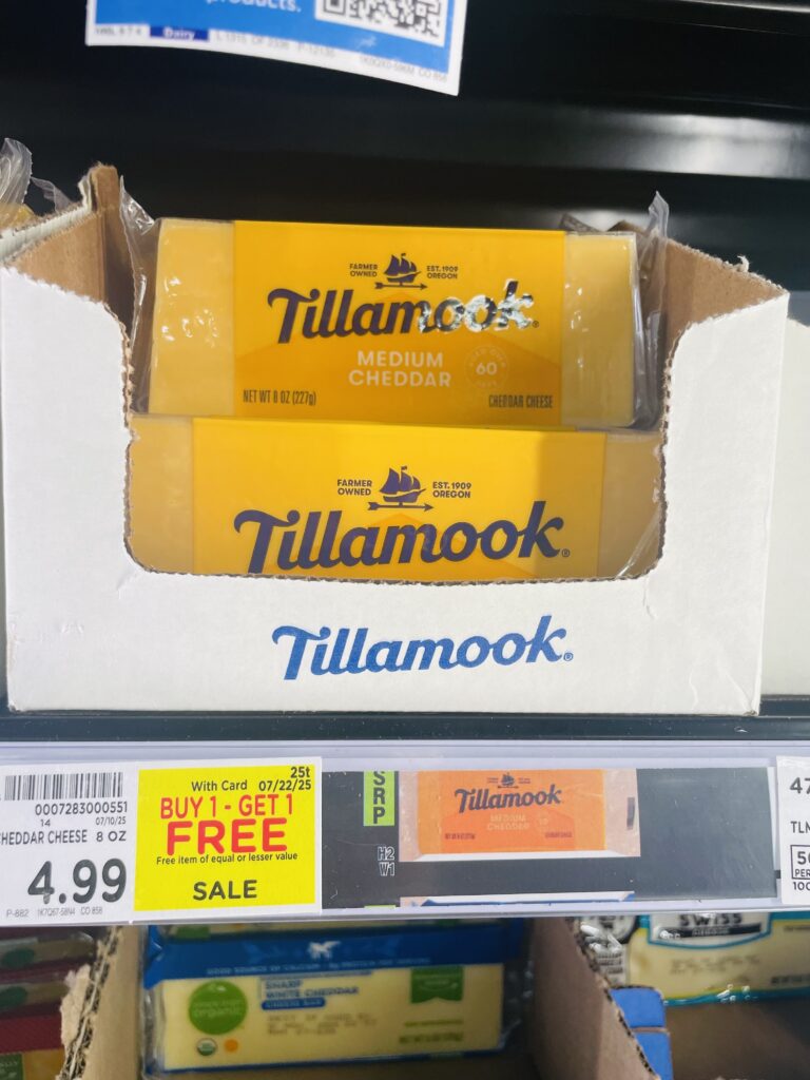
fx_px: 811
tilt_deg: -6.7
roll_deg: -1.1
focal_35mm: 26
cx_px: 405
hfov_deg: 53.1
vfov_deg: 67.3
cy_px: 540
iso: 50
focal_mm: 4.2
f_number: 1.6
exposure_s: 1/121
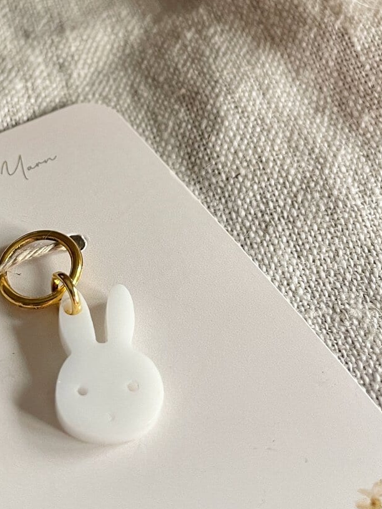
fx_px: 750
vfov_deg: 36.6
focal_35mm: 51
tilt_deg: -47.3
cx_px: 102
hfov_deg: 28.2
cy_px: 128
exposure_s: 1/60
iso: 160
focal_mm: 4.2
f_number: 1.6
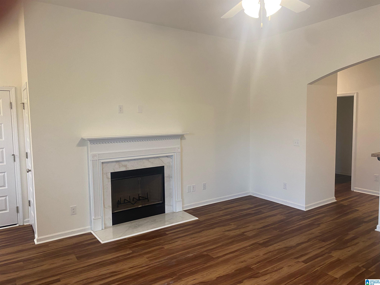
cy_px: 142
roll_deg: +1.9
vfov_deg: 53.1
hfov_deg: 67.3
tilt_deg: -6.1
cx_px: 190
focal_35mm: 26
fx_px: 285
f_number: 1.8
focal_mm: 4.25
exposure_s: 1/60
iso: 100
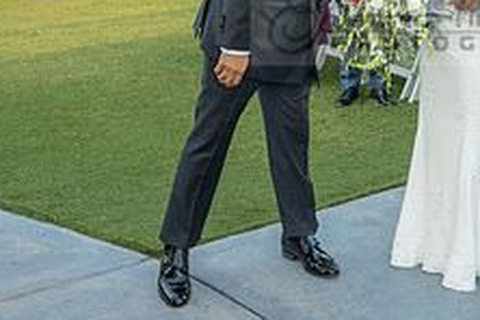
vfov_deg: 18.3
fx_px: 973
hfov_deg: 26.7
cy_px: 14
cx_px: 439
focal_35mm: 73
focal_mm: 28
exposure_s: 1/200
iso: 500
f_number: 5.6
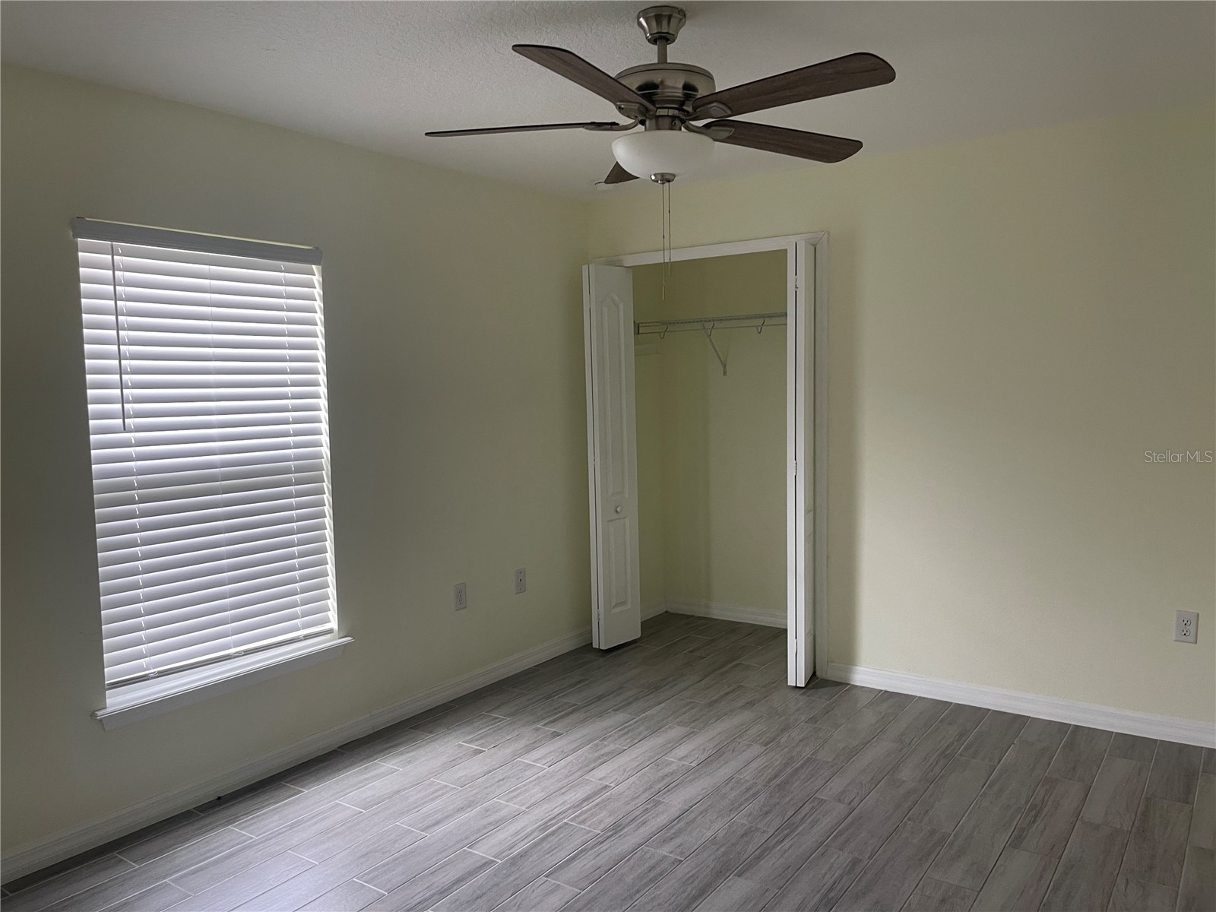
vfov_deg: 54.9
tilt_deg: -5.2
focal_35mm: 25
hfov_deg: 69.4
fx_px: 878
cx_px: 608
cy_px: 456
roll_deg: +1.4
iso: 100
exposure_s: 1/60
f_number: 1.6
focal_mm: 5.1
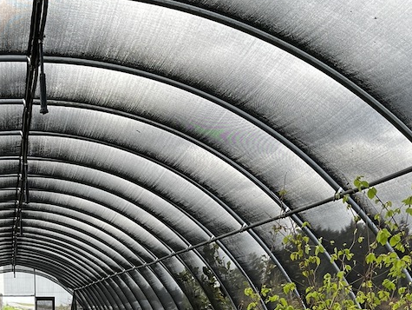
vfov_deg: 19.8
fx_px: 834
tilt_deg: -1.4
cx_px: 93
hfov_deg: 27.3
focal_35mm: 70
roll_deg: -0.2
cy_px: 366
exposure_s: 1/550
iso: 50
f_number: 1.6
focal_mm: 5.1
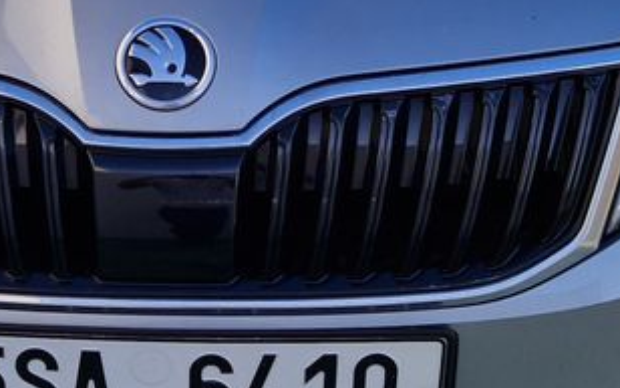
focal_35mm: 81
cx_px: 169
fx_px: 1370
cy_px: 42
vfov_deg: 16.0
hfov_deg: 25.3
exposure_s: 1/764
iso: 50
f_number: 1.8
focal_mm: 5.4
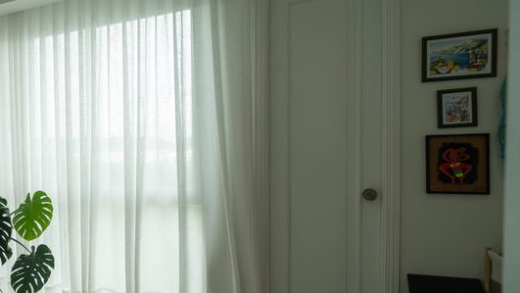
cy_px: 160
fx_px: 386
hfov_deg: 61.4
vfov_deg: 41.5
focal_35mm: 28
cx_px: 93
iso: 125
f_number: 3.2
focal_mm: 16
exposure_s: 1/160
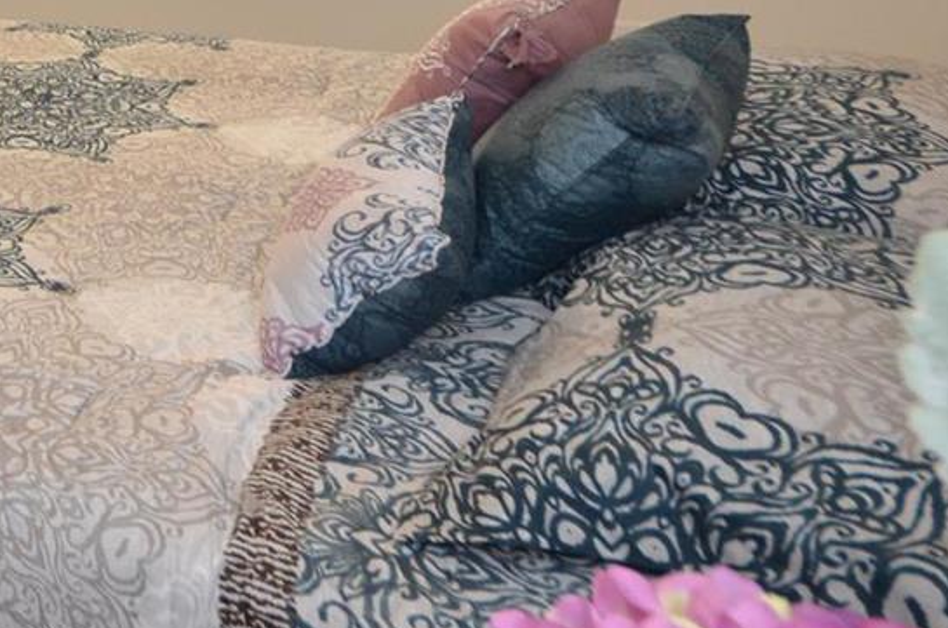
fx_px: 1156
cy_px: -194
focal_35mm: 44
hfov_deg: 30.9
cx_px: -376
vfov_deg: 25.9
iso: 1000
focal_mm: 10
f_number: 7.1
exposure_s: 1/100
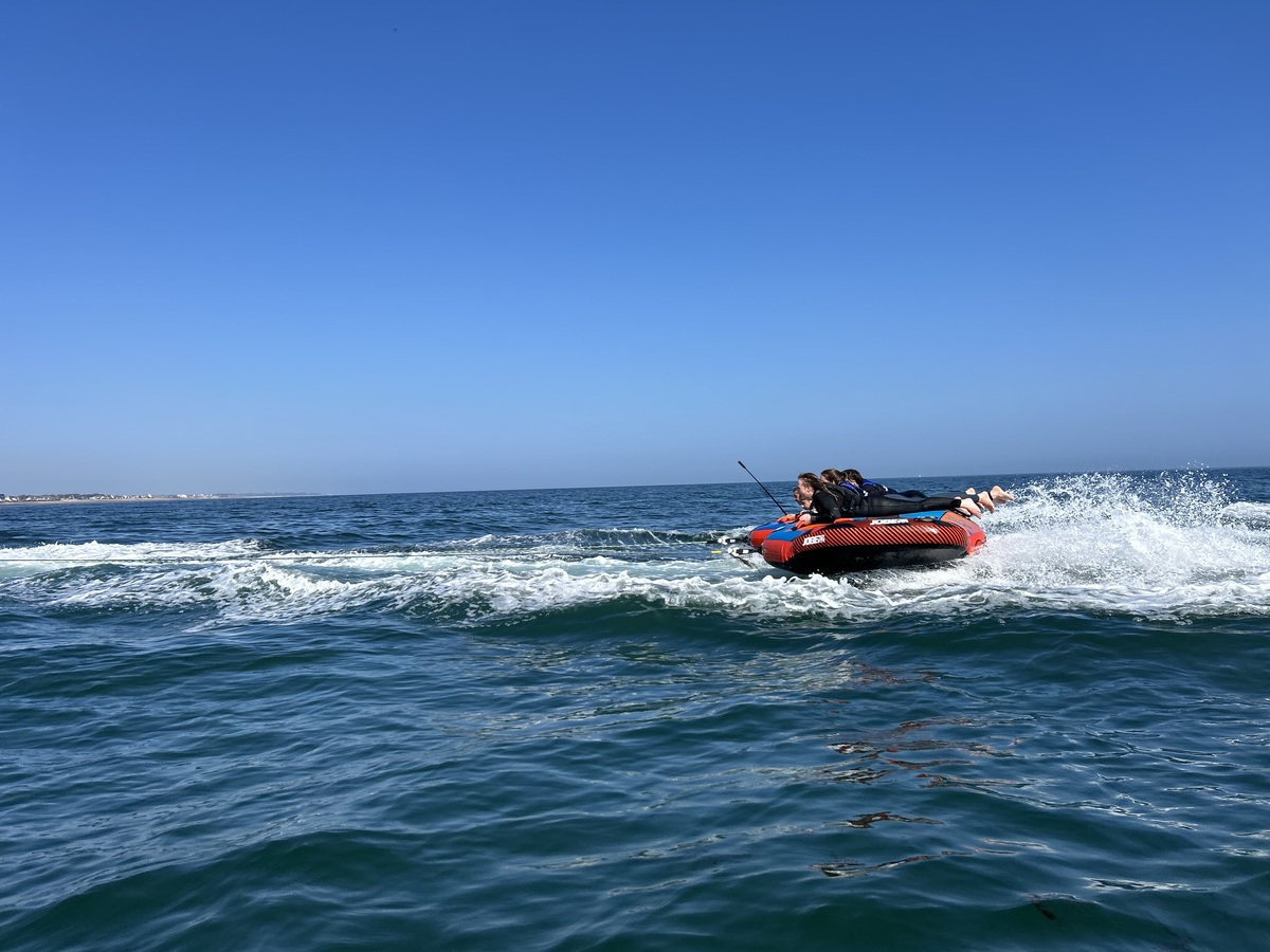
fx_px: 954
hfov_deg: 67.3
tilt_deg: +0.1
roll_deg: +3.2
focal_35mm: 26
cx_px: 635
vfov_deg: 53.1
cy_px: 476
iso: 50
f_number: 1.5
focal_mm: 5.7
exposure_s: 1/5882
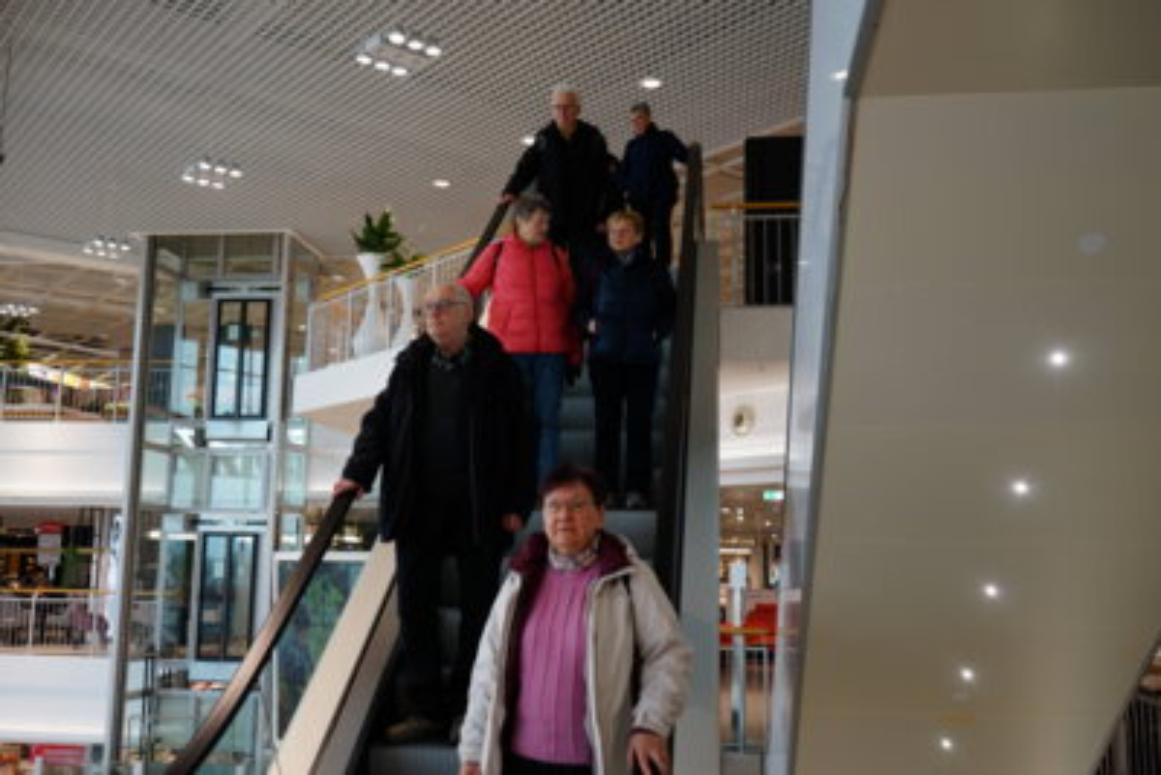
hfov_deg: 54.4
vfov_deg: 37.9
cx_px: 580
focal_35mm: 35
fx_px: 1129
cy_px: 388
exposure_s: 1/40
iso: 160
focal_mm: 35
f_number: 4
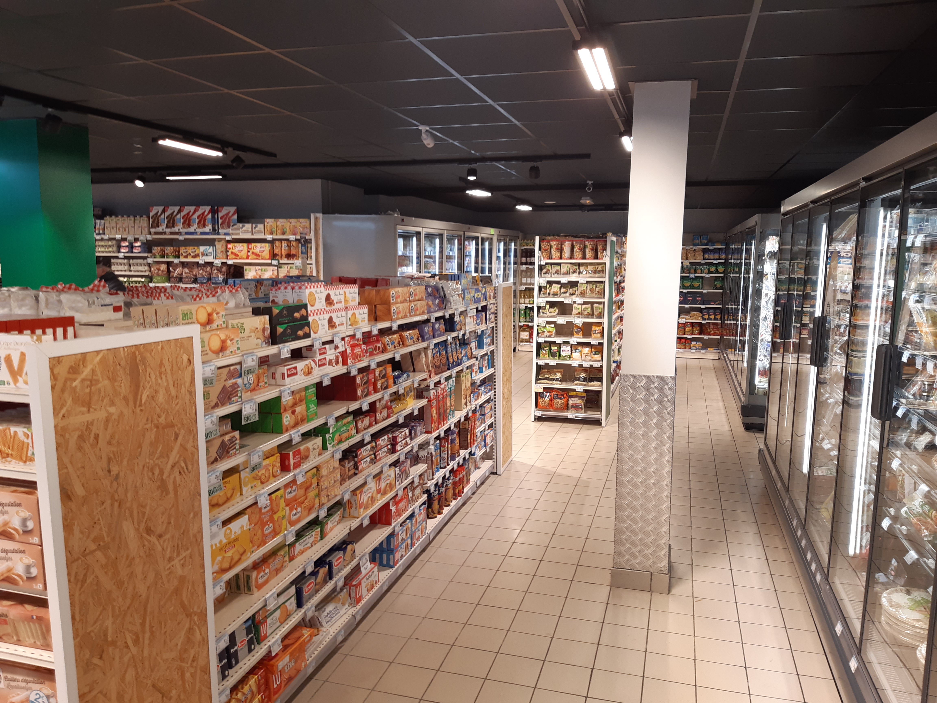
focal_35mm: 26
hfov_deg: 67.3
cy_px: 352
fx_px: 704
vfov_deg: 53.1
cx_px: 468
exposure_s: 1/50
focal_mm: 3.92
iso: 50
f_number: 1.7
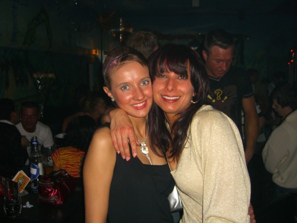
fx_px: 326
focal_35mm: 38
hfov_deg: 49.0
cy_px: 112
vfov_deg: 37.7
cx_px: 148
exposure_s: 1/60
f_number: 2.8
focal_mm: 7.9
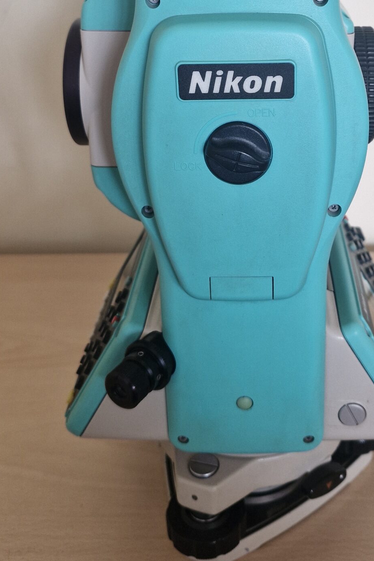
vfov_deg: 43.0
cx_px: 240
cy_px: 135
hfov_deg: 30.4
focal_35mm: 44
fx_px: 686
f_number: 1.8
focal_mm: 5.54
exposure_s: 1/109
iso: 50
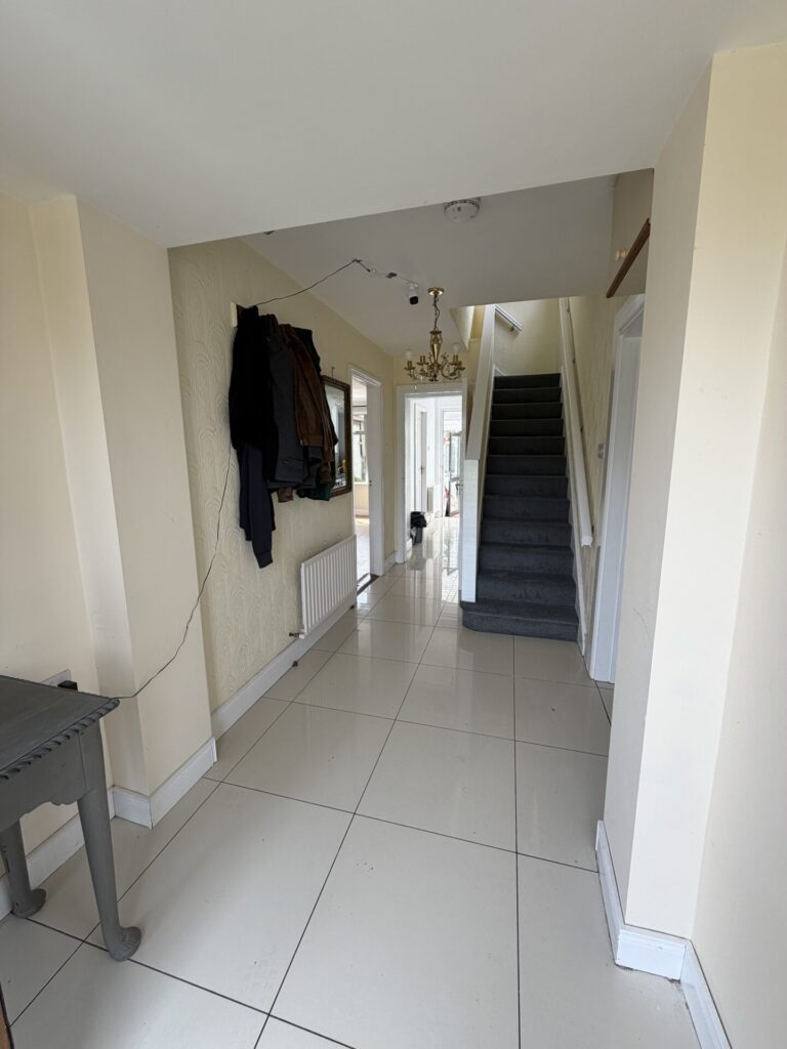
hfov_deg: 85.7
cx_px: 394
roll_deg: +0.2
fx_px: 424
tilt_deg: -10.0
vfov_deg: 102.1
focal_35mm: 14
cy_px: 524
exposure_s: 1/129
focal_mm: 2.22
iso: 40
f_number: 2.2
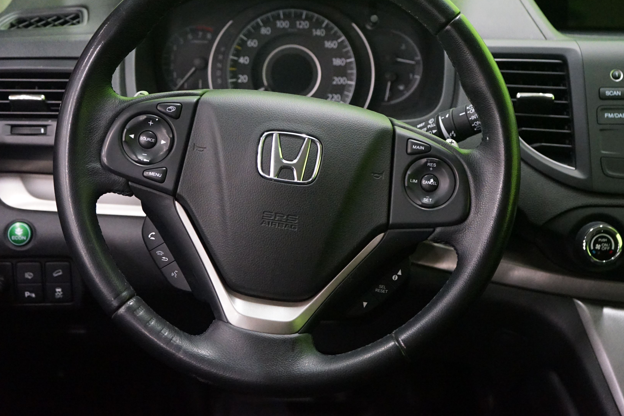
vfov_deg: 23.8
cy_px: 182
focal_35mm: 57
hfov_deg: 35.0
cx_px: 327
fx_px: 988
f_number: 4.5
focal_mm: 47
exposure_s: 1/20
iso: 6400
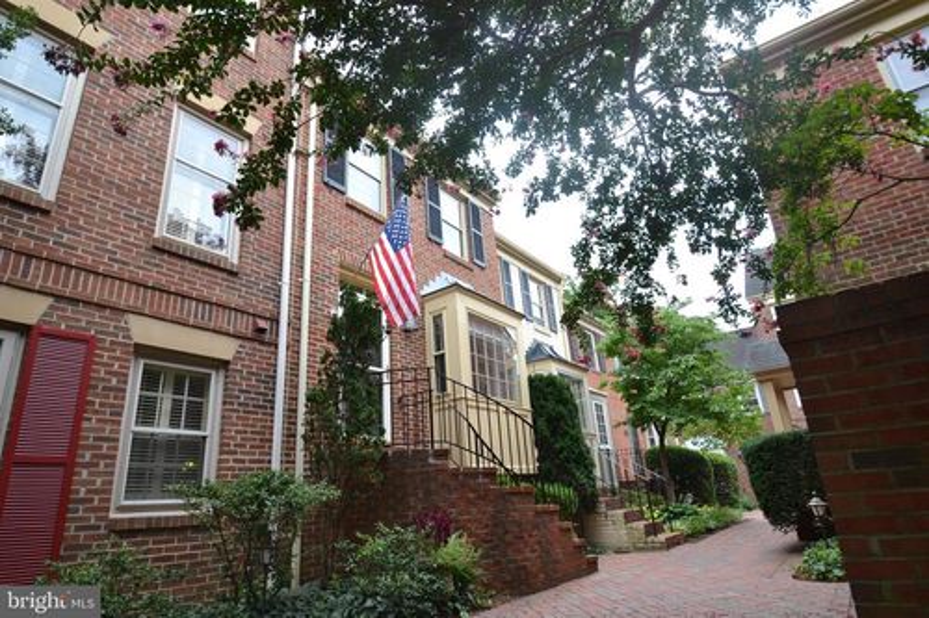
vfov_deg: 67.3
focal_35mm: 18
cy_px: 309
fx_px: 464
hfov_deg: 90.0
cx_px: 464
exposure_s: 1/125
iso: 250
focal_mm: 12
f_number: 5.6
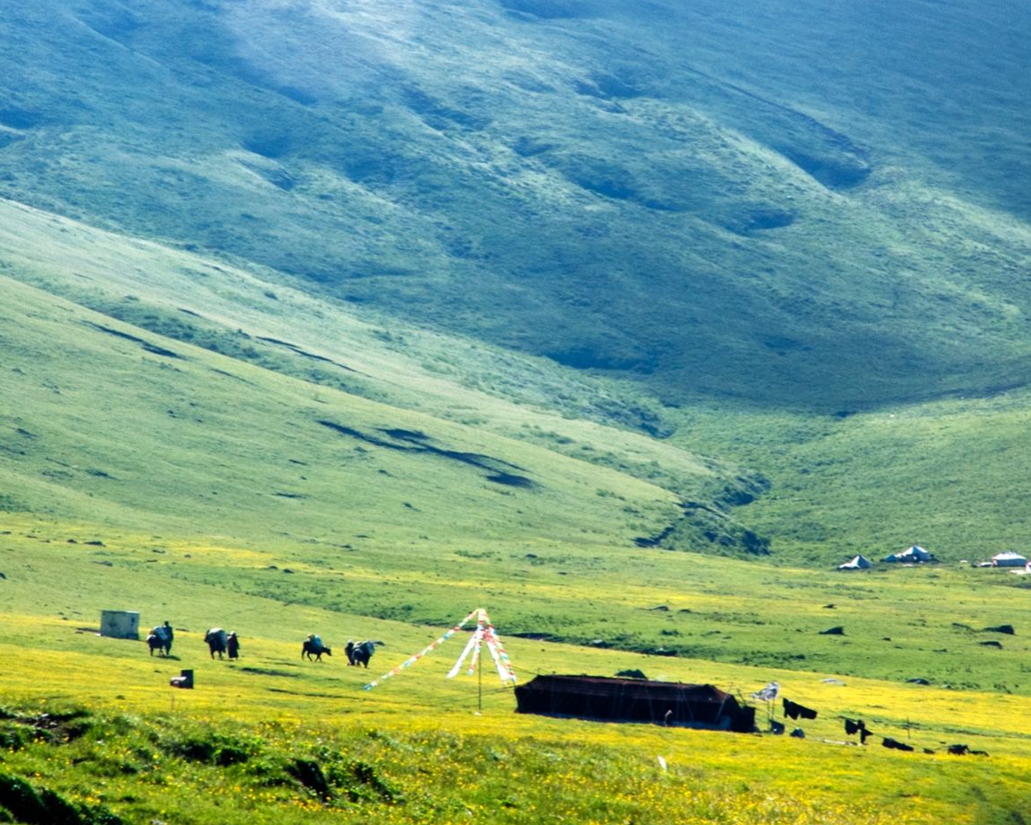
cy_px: 413
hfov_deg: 8.4
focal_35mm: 230
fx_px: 7004
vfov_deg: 6.7
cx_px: 605
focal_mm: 135
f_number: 20
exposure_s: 1/30
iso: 280
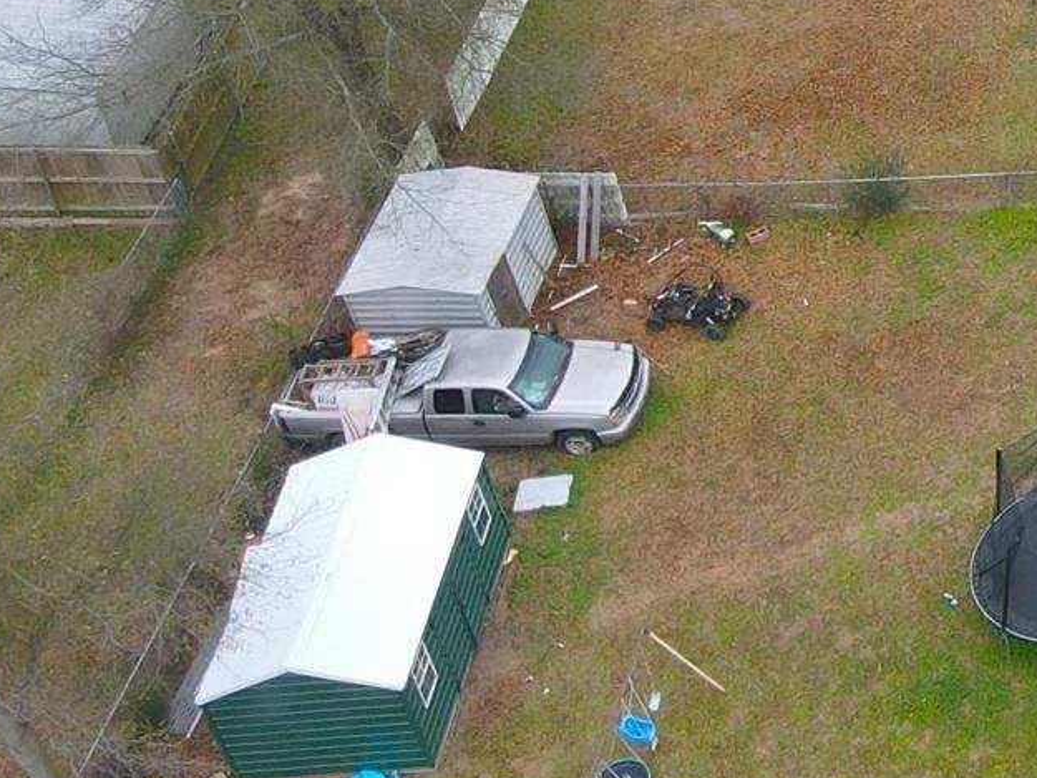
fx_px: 2876
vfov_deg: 14.9
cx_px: 1790
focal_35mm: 96
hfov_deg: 17.2
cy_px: -143
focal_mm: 4.5
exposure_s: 1/120
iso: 100
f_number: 2.8
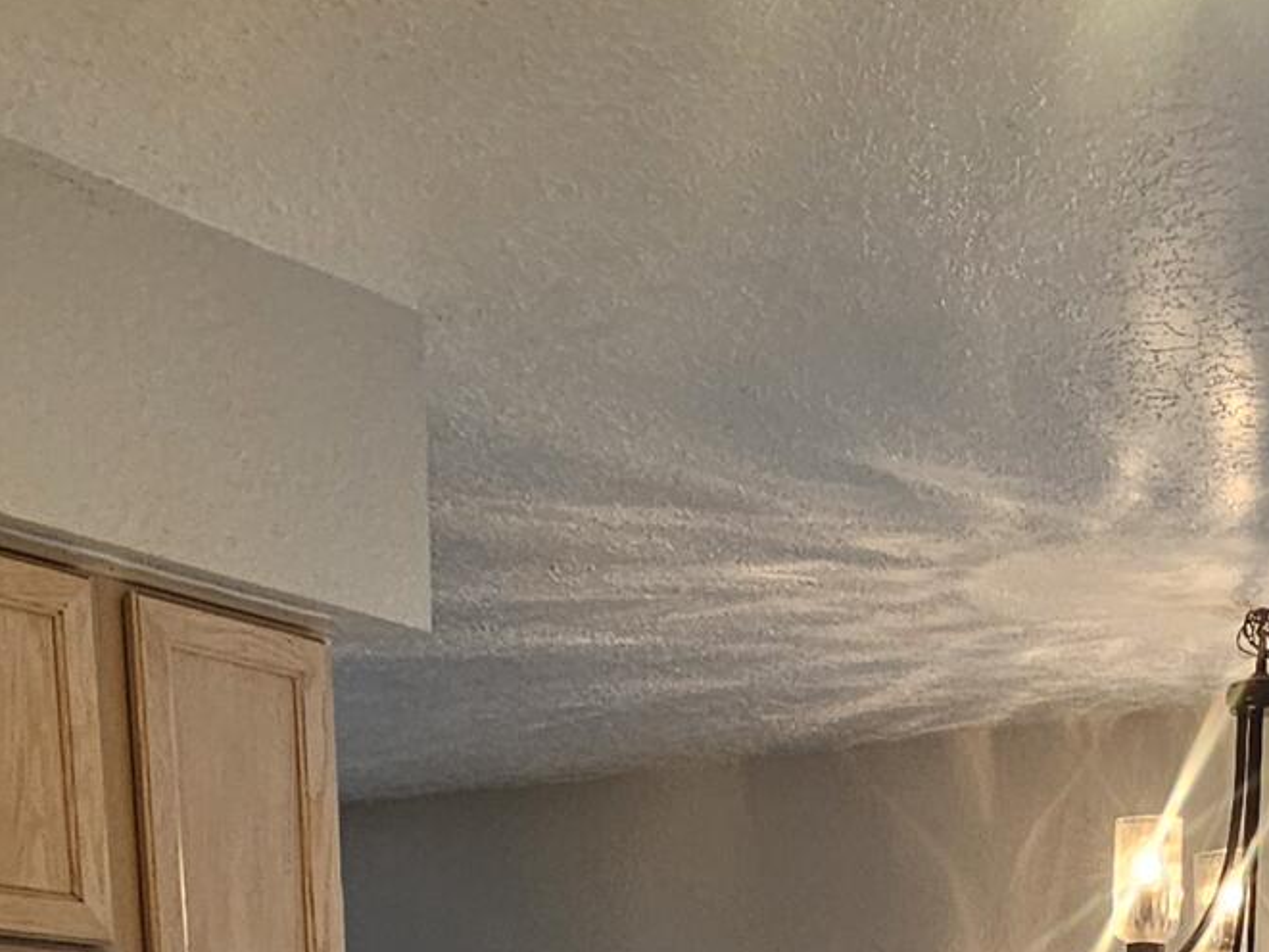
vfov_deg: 19.0
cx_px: 910
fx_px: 2163
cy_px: 1716
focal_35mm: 59
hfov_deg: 32.2
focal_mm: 2.2
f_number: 2.2
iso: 125
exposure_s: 1/60
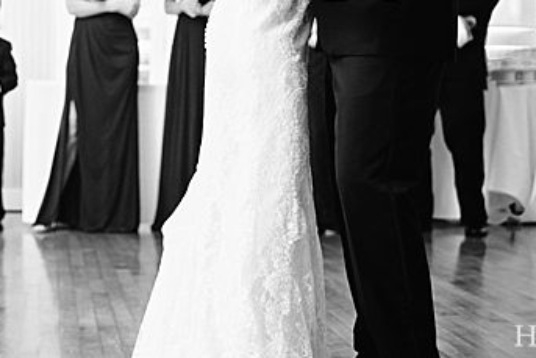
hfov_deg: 20.5
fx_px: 1430
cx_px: -14
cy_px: -110
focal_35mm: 96
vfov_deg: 13.7
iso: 500
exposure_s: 1/125
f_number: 1.8
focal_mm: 35
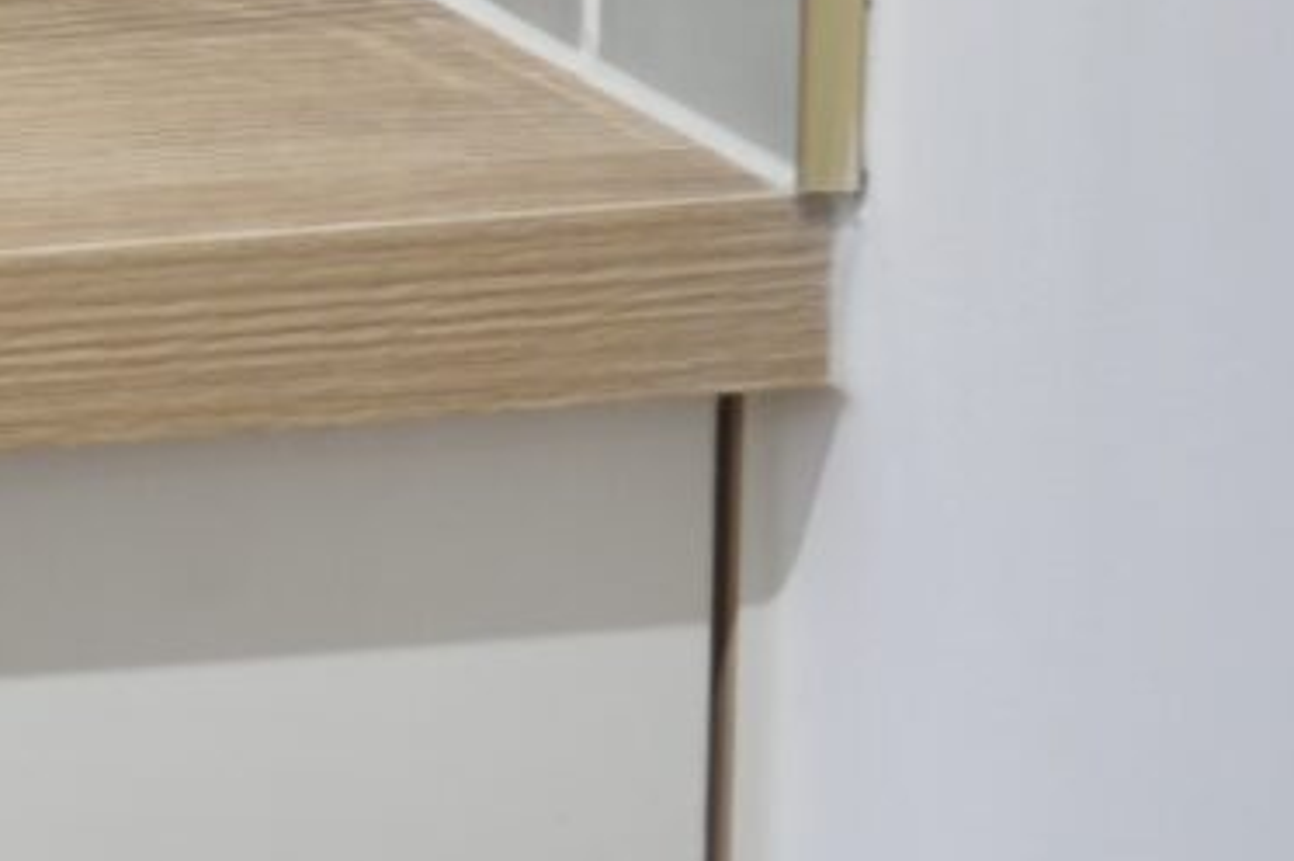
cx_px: -2061
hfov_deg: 7.3
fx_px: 9373
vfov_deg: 5.0
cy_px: -1536
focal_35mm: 261
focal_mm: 38
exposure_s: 1/40
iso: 160
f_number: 4
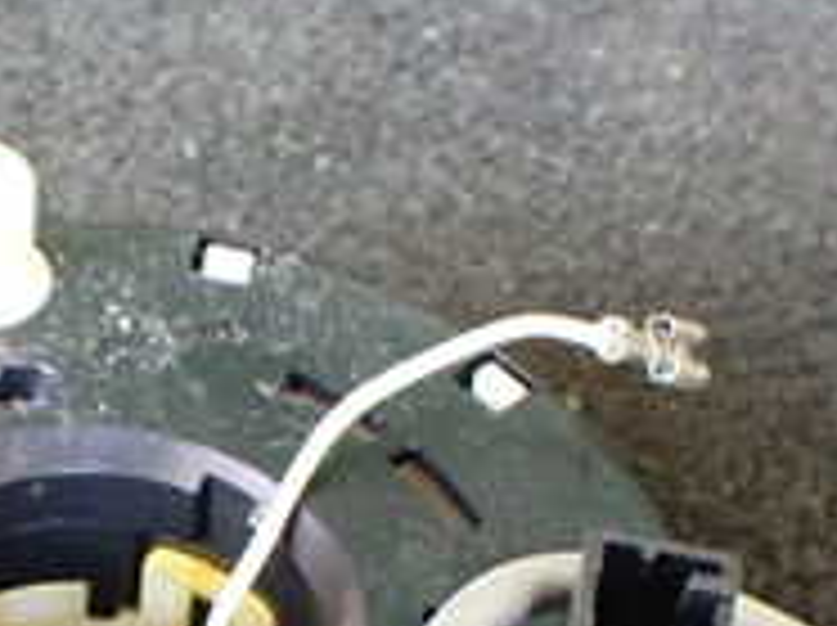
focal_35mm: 97
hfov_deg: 19.9
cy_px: 739
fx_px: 2342
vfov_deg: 14.7
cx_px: 81
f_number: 2.3
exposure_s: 1/60
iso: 800
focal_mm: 5.4
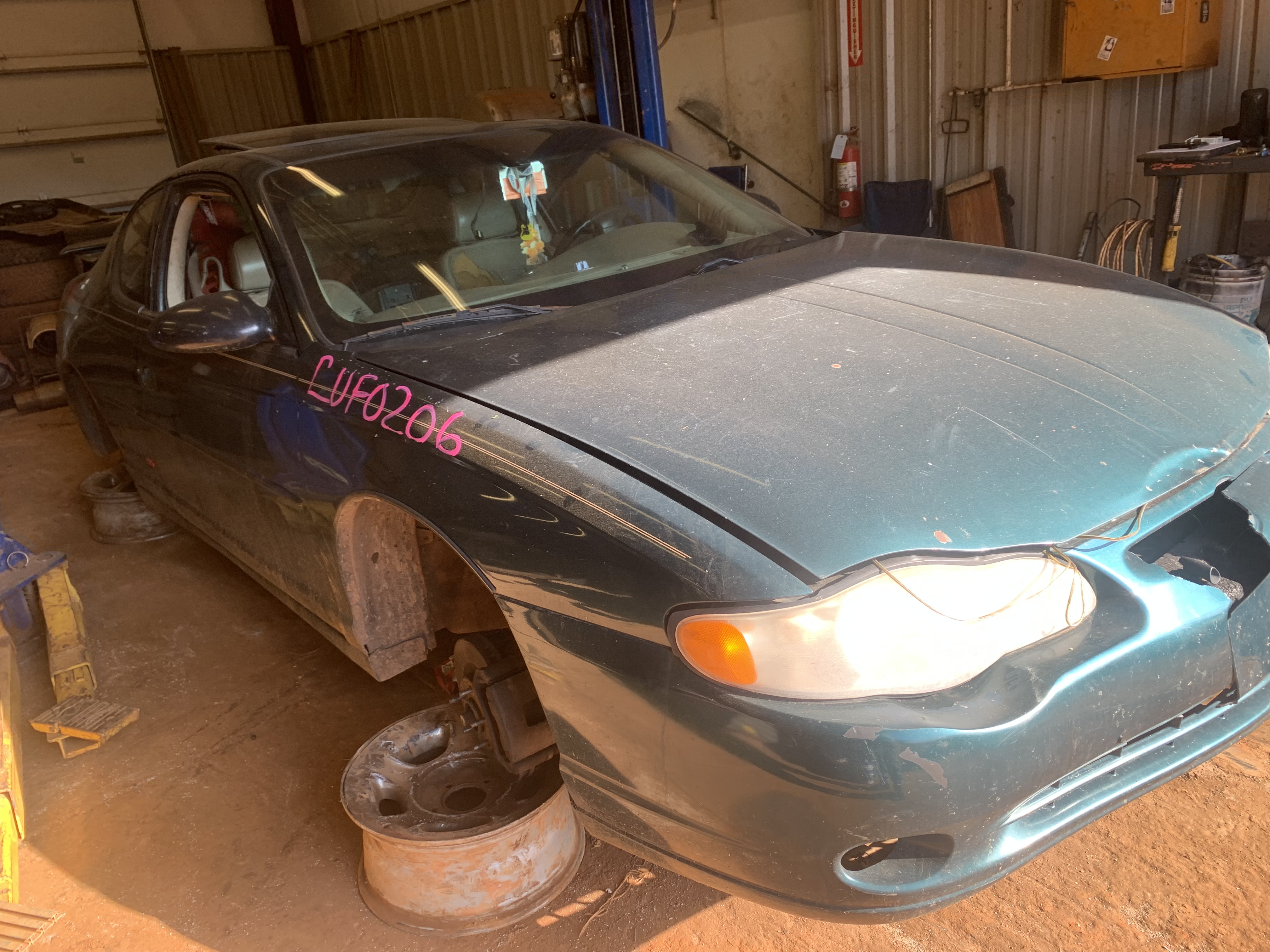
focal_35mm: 26
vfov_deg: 53.1
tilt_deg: -18.9
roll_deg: +6.0
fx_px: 954
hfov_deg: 67.3
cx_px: 635
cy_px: 476
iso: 25
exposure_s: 1/156
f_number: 1.8
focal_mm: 4.25
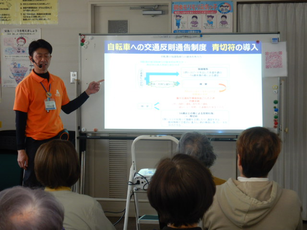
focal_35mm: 101
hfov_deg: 19.4
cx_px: 154
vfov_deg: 14.6
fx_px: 896
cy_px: 115
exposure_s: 1/30
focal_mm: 18.1
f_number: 4.8
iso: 220
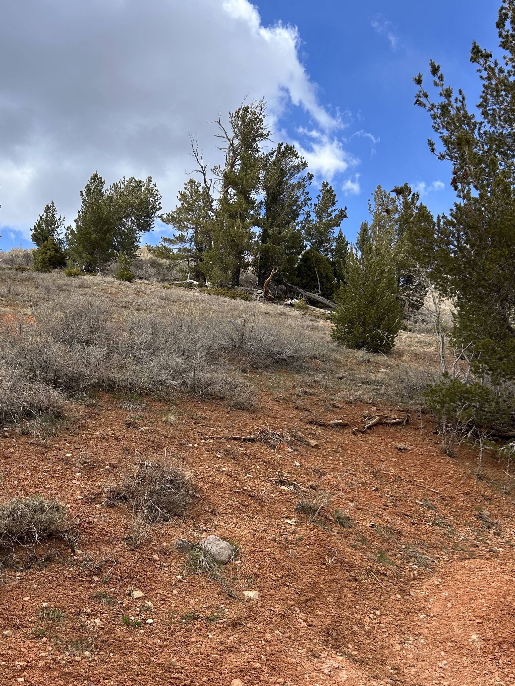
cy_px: 460
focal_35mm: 38
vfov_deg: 48.1
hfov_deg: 37.7
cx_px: 232
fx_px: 754
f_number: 1.5
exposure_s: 1/1808
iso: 50
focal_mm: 5.7
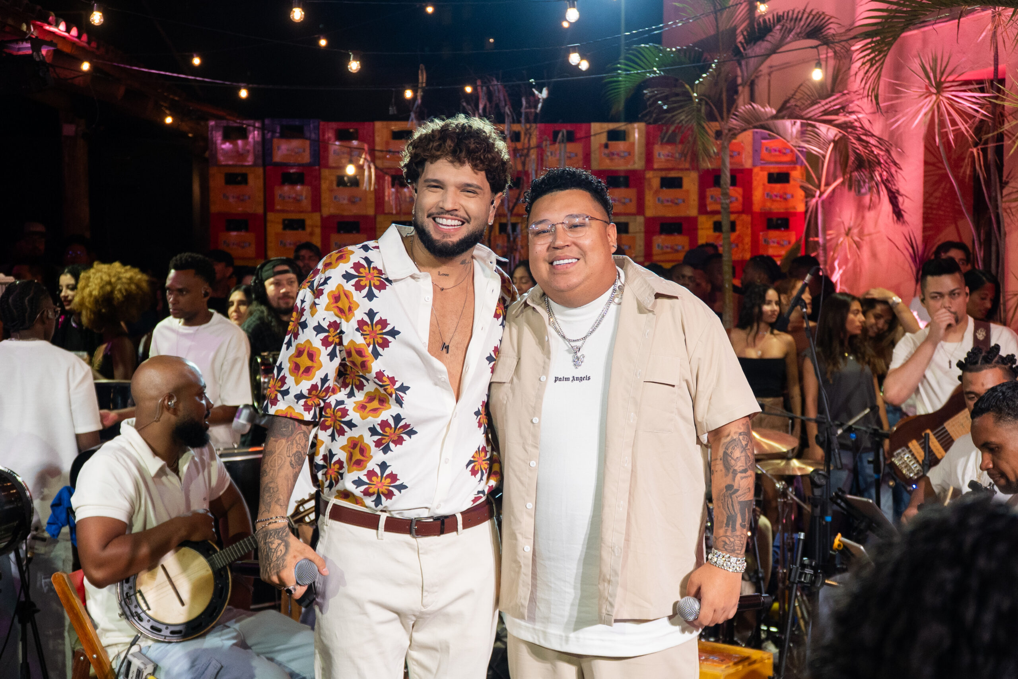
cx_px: 509
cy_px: 340
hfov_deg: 38.9
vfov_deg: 26.5
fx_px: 1442
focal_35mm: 51
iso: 1250
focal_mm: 34
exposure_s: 1/250
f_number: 4
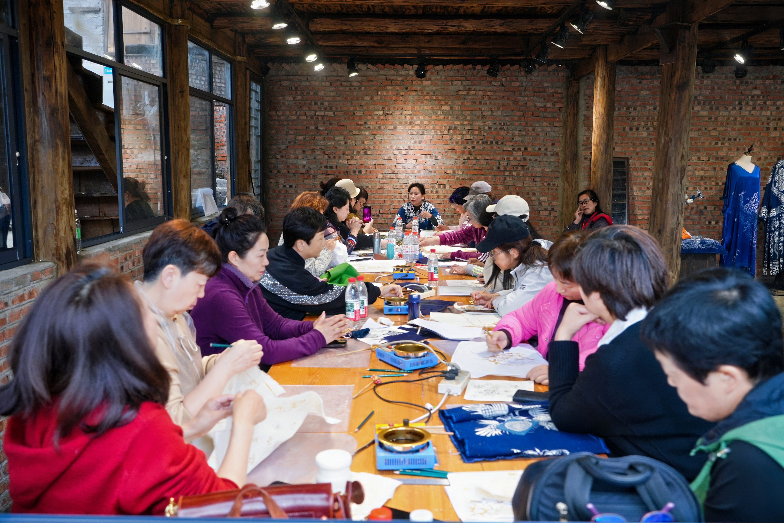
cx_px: 392
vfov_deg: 41.1
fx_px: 697
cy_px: 262
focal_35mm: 32
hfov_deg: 58.7
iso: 500
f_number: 5
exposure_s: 1/50
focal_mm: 32
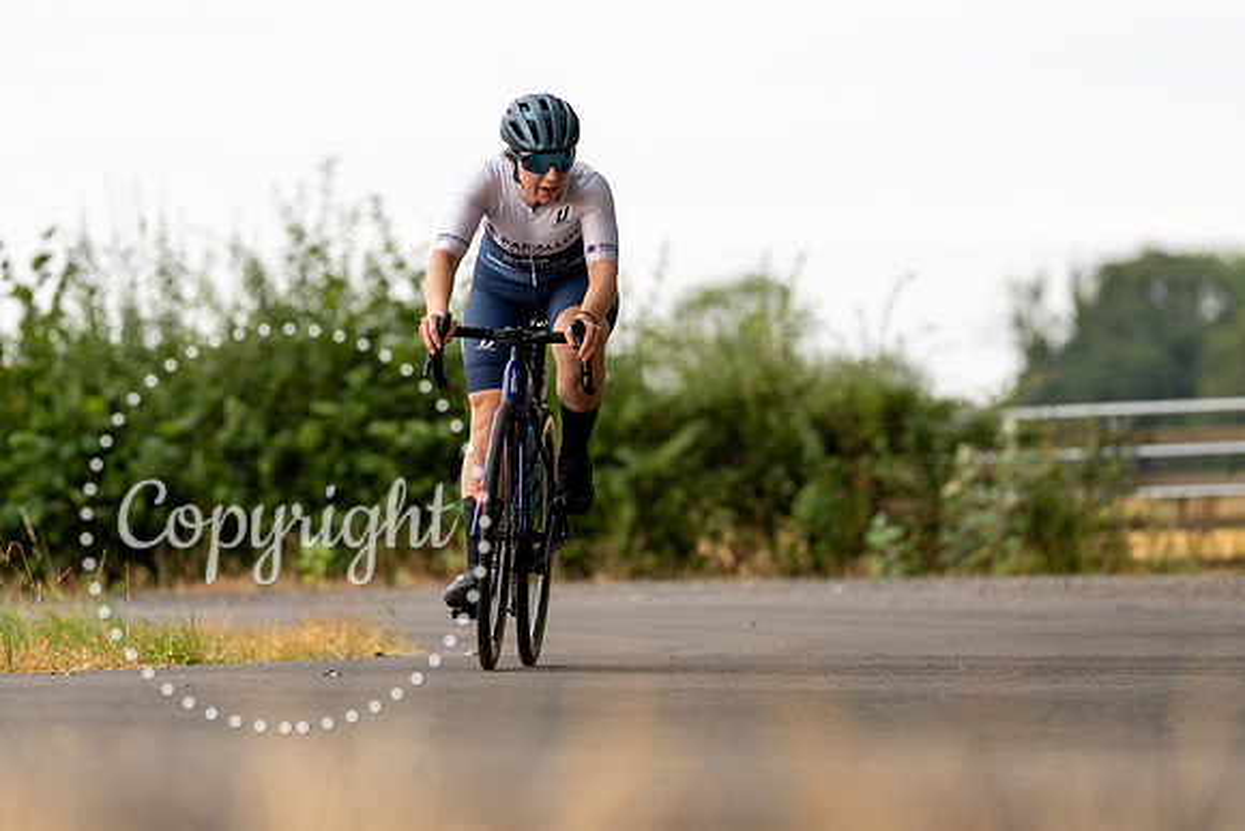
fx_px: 11194
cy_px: 359
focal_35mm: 324
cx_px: 599
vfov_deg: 4.2
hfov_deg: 6.4
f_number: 2.8
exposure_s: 1/1000
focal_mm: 200
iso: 400
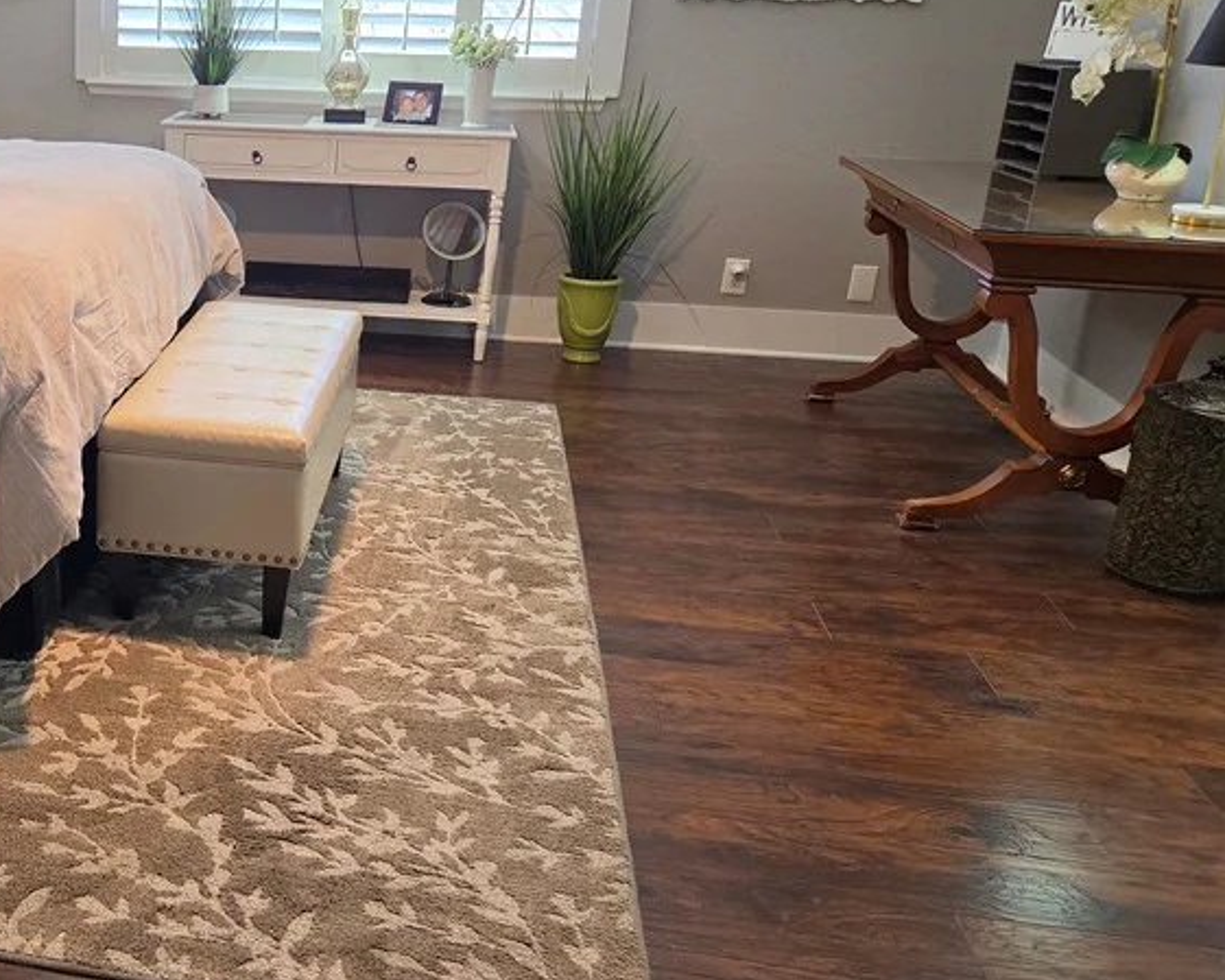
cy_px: 474
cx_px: 146
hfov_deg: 41.6
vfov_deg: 36.5
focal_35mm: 41
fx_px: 1487
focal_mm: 5.4
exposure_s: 1/120
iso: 320
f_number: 1.8
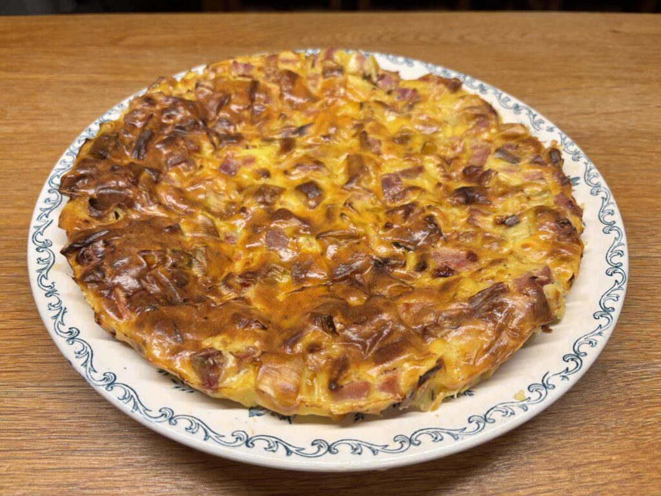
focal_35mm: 26
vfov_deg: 53.1
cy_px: 248
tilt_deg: -48.5
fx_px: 496
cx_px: 330
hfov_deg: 67.3
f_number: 1.6
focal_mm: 5.96
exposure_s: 1/50
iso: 64
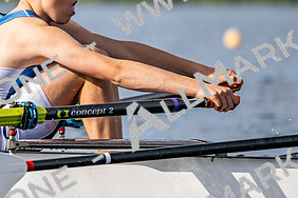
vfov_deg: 1.7
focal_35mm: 823
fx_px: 6812
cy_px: 52
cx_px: 36
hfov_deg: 2.5
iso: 320
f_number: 4.5
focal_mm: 400
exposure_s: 1/2500
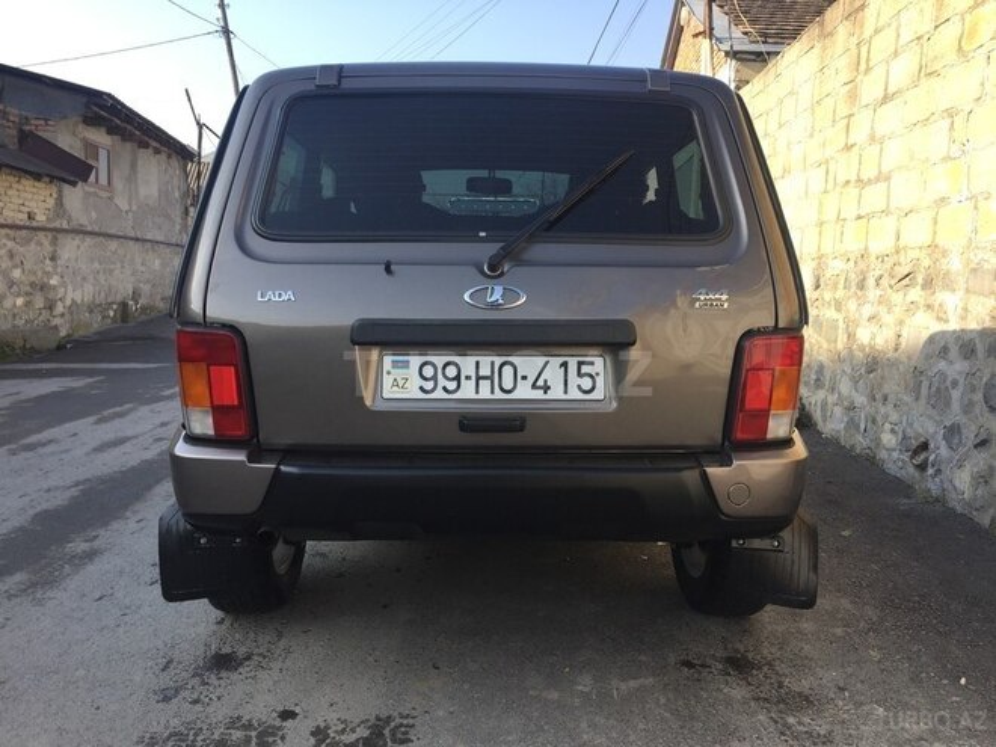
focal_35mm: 29
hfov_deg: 61.7
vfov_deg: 48.2
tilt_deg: -6.6
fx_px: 834
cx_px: 498
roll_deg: -3.8
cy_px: 374
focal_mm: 4.15
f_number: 2.2
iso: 32
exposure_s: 1/507
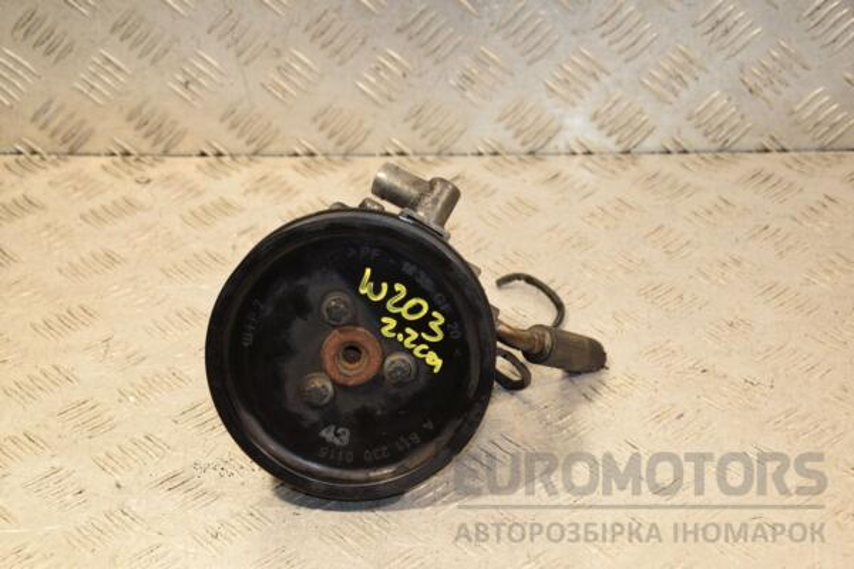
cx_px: 427
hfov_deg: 26.0
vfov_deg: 17.5
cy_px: 284
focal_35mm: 78
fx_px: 1850
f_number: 6.3
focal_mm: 52
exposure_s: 1/200
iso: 800
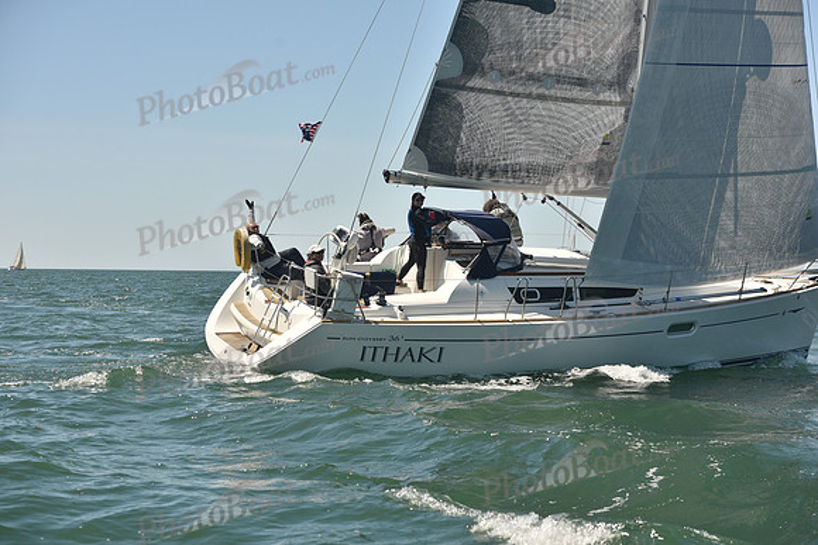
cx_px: 409
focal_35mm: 75
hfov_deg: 27.0
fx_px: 1704
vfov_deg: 18.2
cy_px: 272
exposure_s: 1/800
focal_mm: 75
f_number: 5.6
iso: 250
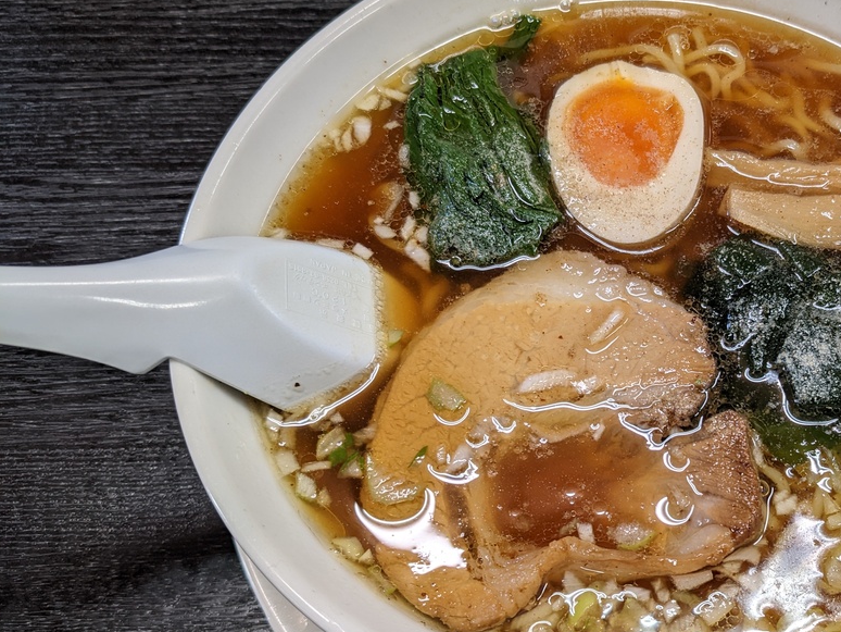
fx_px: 996
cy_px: 355
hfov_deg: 44.2
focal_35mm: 41
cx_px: 636
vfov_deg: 35.1
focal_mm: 4.38
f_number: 1.73
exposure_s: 1/33.3
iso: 52
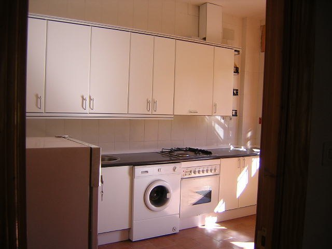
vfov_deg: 39.7
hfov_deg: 51.4
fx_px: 345
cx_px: 166
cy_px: 124
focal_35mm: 36
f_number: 2.6
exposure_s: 1/114
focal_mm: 4.7
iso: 100
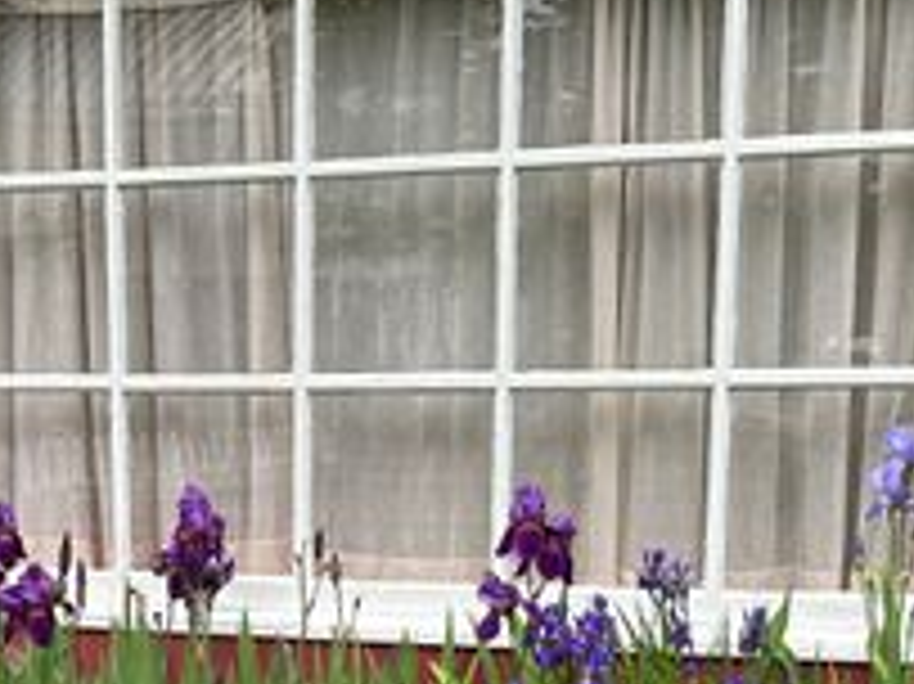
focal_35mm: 77
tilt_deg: -11.3
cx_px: 221
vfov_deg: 18.5
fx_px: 2032
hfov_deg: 25.0
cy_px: 724
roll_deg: +1.7
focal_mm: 5.7
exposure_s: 1/957
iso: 50
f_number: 1.5
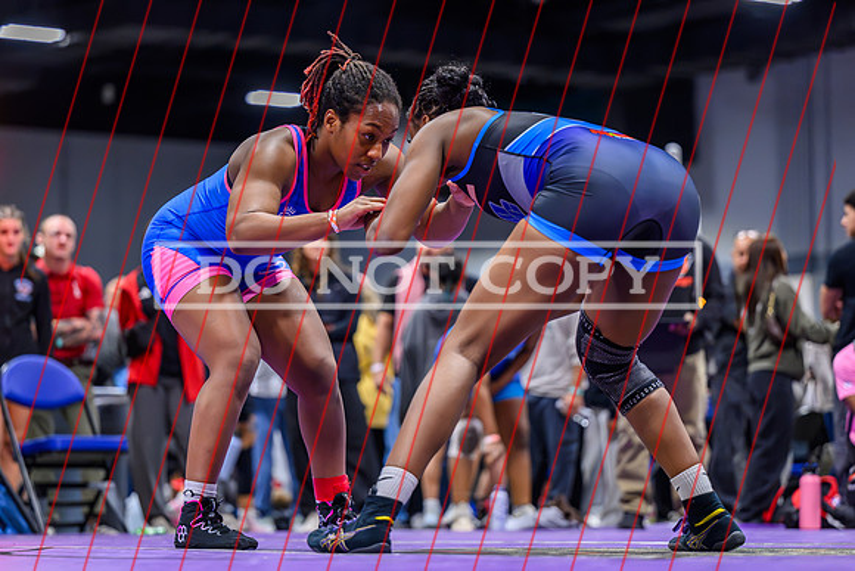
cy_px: 290
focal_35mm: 122
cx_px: 396
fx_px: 2907
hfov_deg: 16.7
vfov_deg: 11.2
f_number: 2.8
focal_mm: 105
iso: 4000
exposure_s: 1/800
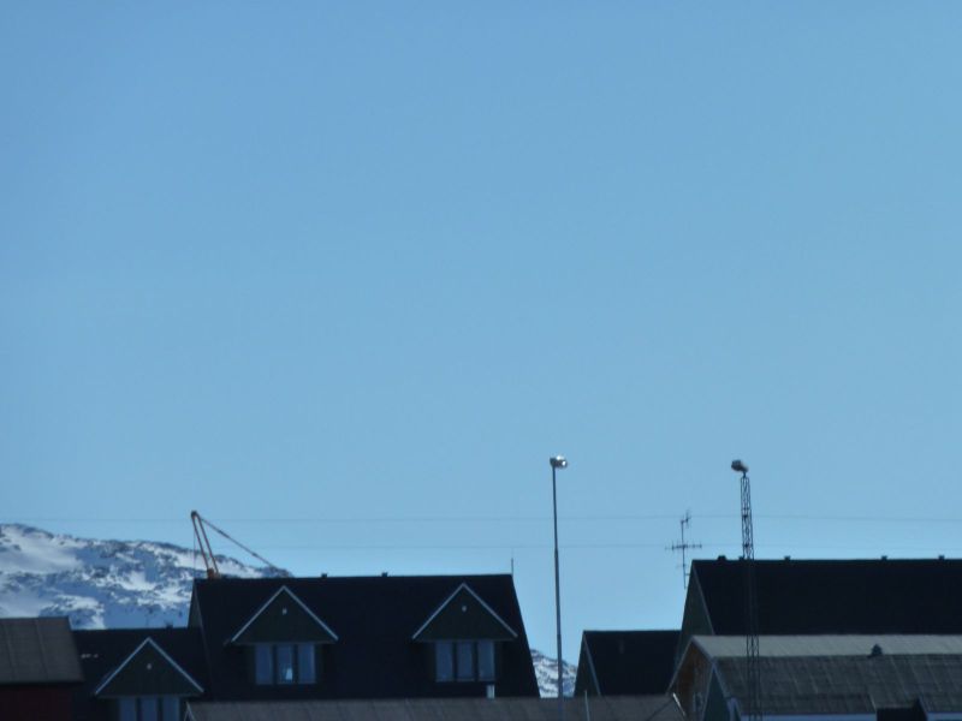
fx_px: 8337
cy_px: 360
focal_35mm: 300
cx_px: 481
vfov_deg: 5.0
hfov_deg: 6.6
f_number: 6.3
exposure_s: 1/1000
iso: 125
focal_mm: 49.2
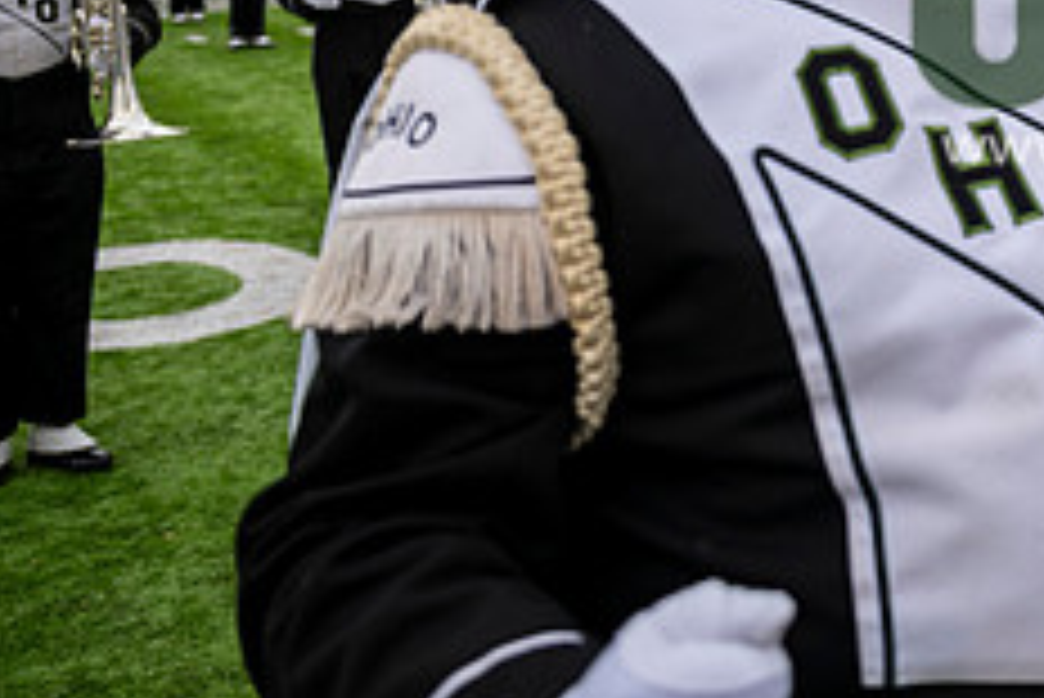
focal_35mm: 60
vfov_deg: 21.8
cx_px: 1251
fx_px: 1741
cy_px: -11
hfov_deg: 28.9
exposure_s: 1/500
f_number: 2.8
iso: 100
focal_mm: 24
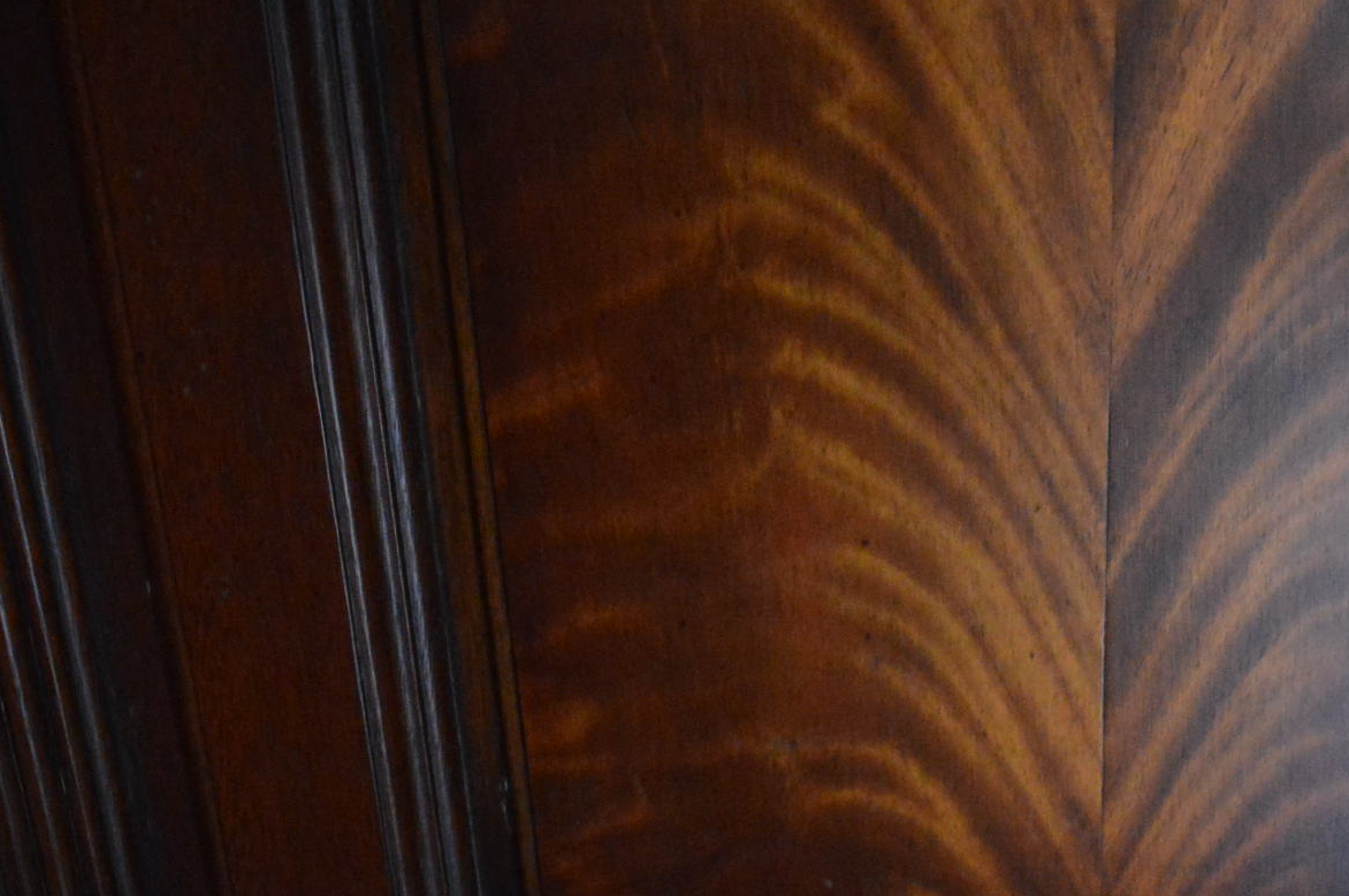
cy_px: 861
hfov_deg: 25.8
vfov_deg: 17.3
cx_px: 1115
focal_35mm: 77
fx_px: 2882
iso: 3200
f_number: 5.6
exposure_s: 1/40
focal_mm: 20
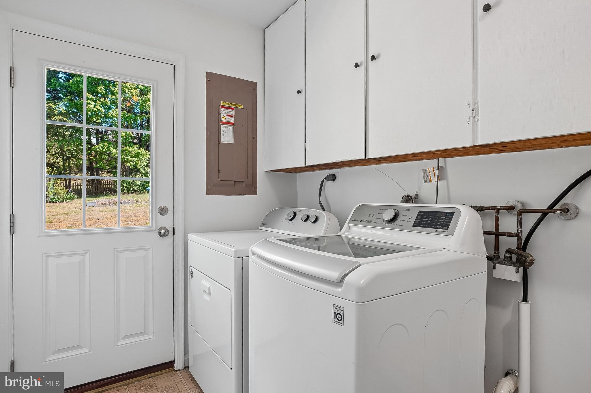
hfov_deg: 90.1
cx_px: 296
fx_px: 295
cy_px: 196
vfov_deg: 67.3
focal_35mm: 18
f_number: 8
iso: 100
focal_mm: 18
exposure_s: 1/6
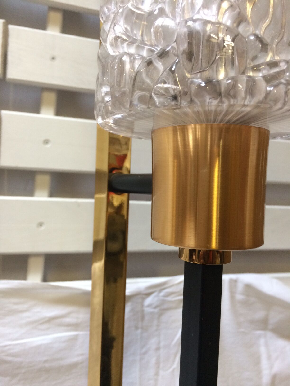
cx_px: 145
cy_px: 193
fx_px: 324
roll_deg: -1.7
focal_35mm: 29
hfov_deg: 48.2
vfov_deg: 61.7
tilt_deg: -2.7
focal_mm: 4.15
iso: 160
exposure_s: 1/33
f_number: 2.2
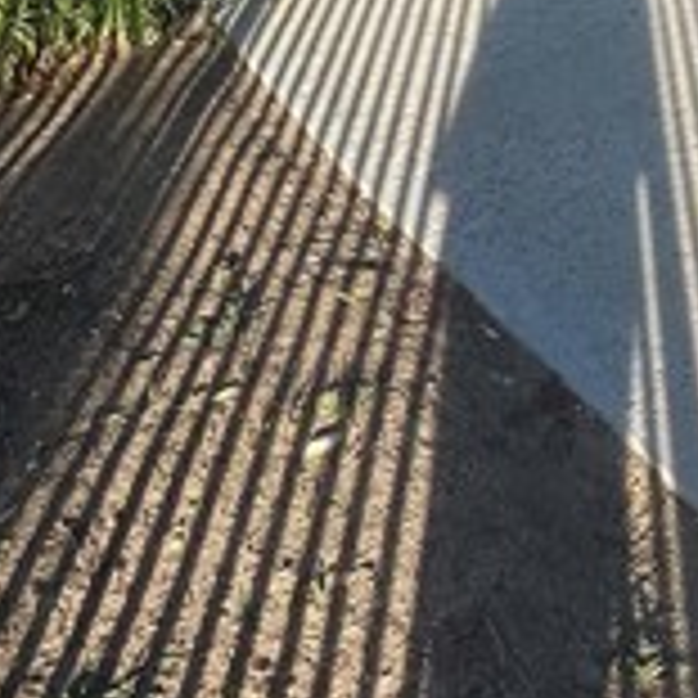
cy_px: -360
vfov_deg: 25.1
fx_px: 1163
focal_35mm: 51
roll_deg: +1.2
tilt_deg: -10.2
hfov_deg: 26.0
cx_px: 1009
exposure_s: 1/807
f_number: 2.2
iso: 40
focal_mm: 2.22
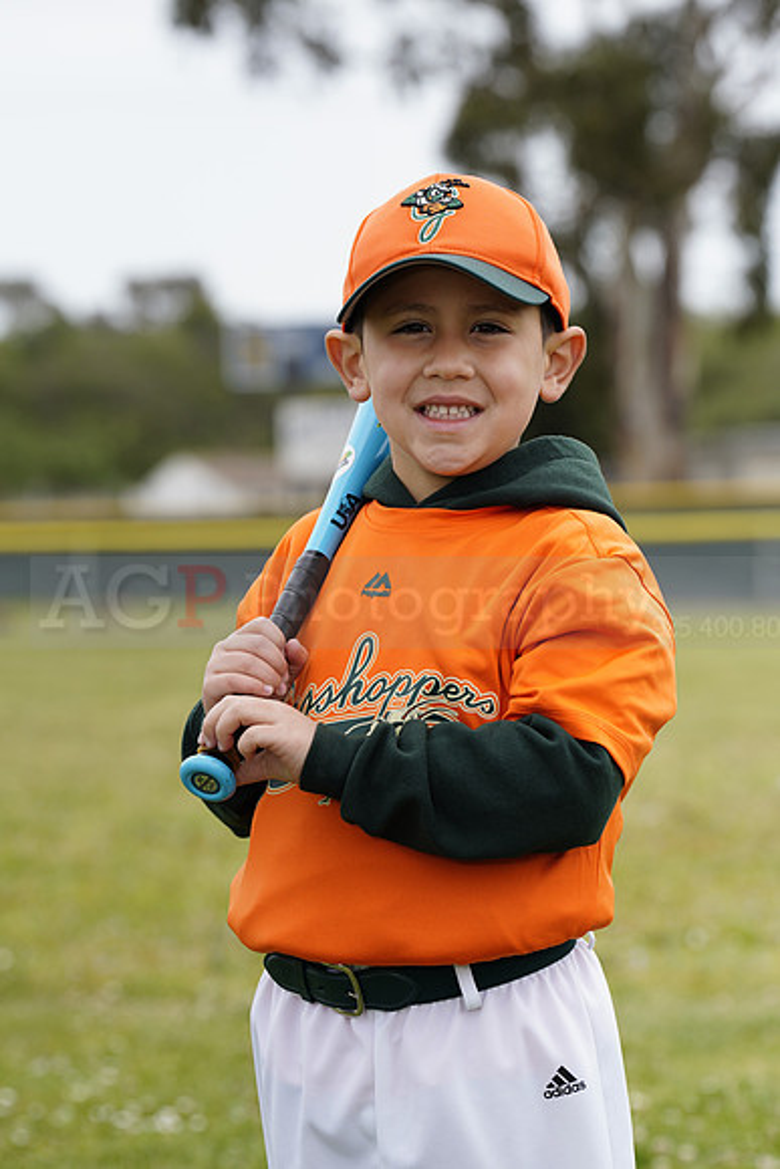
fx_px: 5554
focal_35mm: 171
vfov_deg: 12.0
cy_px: 584
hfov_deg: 8.0
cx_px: 390
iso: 100
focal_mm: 171
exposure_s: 1/250
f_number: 7.1
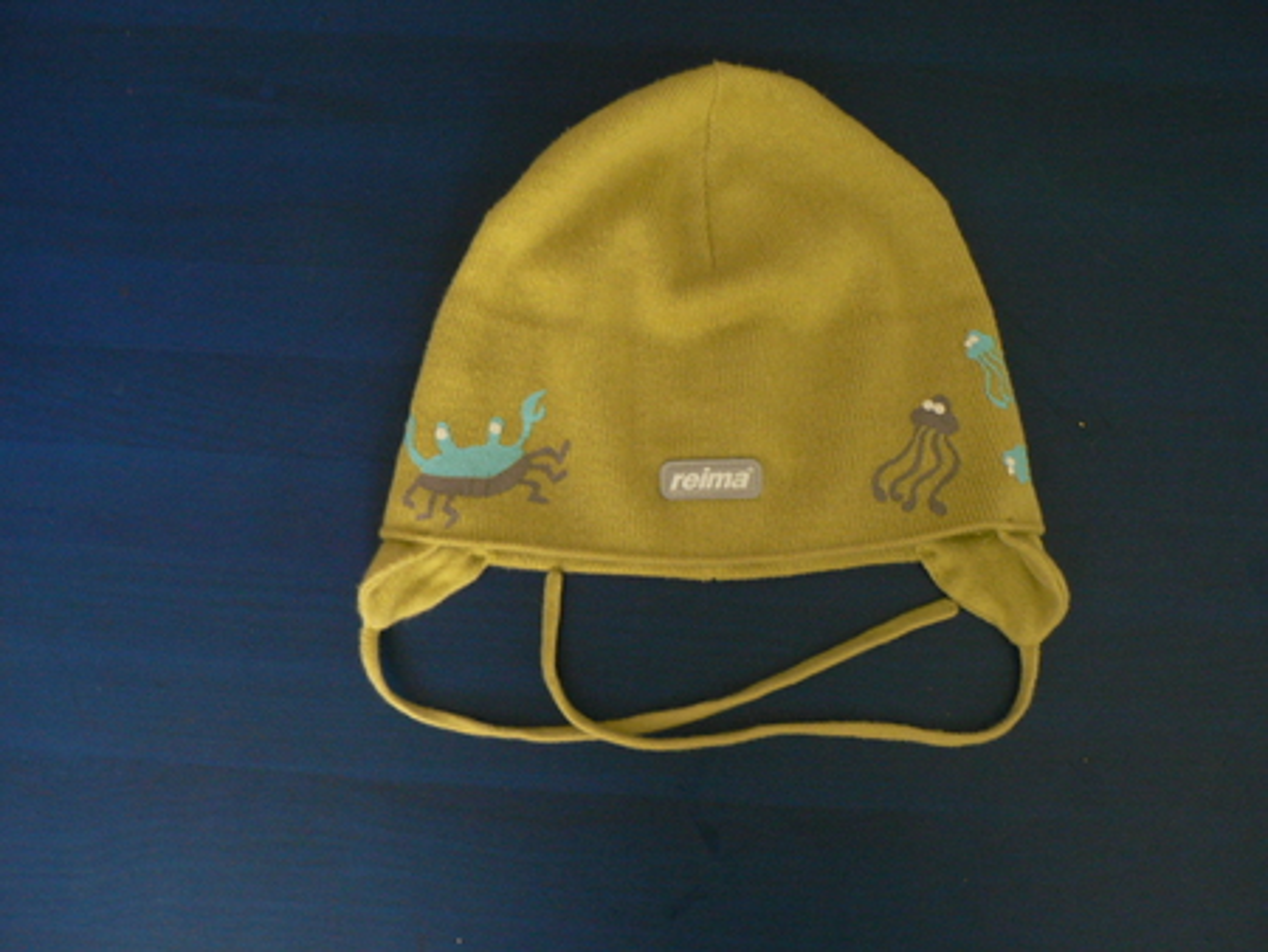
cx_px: 634
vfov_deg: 39.7
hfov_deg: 51.3
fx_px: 1319
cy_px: 476
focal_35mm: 36
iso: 200
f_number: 2.8
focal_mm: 6
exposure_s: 1/4
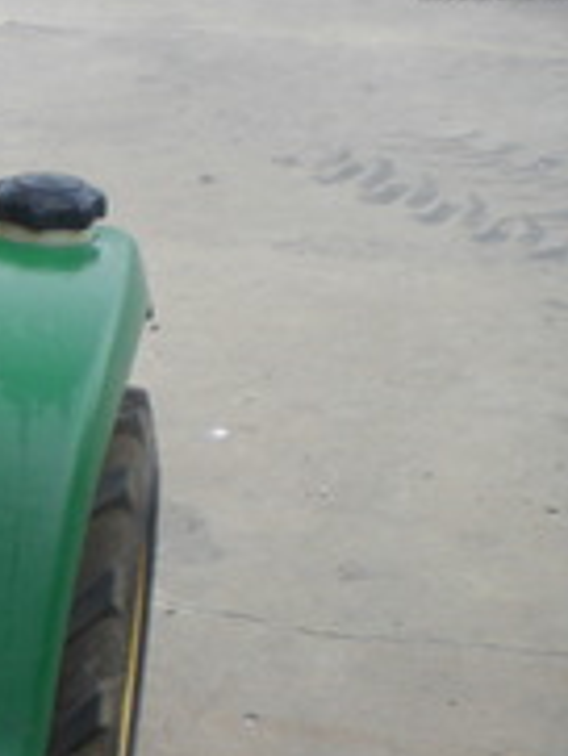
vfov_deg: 16.7
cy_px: 827
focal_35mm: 114
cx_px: -564
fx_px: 2491
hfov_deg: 11.7
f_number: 3.1
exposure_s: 1/100
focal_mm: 6.3
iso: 50
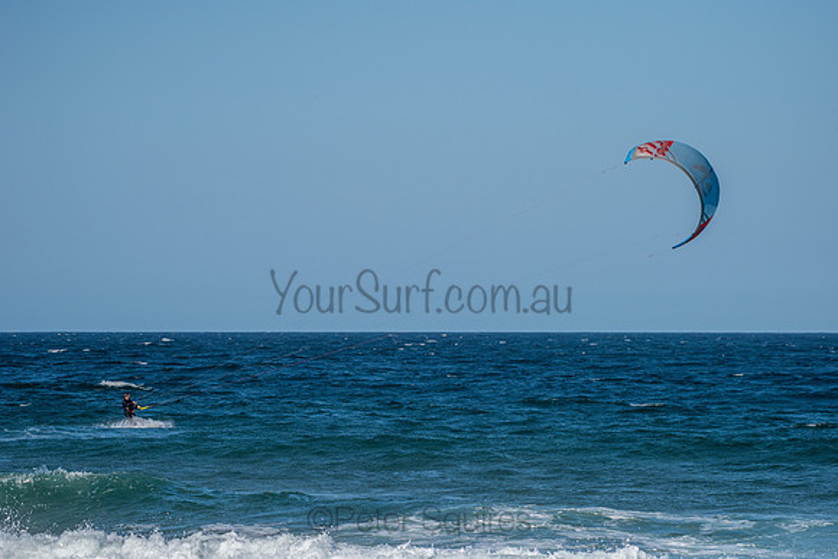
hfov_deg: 10.3
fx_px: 4656
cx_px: 419
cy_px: 280
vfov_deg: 6.9
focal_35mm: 200
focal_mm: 200
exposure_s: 1/4000
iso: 250
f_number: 5.6
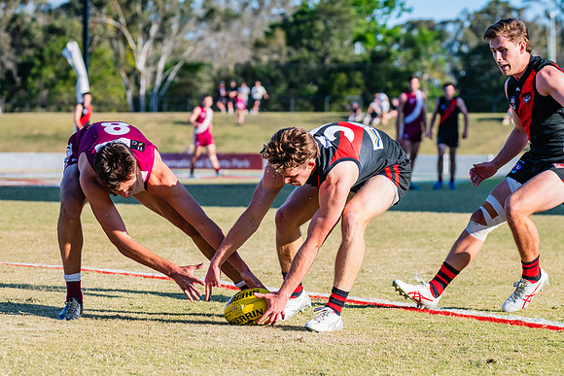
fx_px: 3024
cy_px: 179
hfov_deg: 10.7
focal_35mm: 193
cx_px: 245
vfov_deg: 7.1
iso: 800
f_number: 7.1
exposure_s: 1/1600
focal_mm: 170
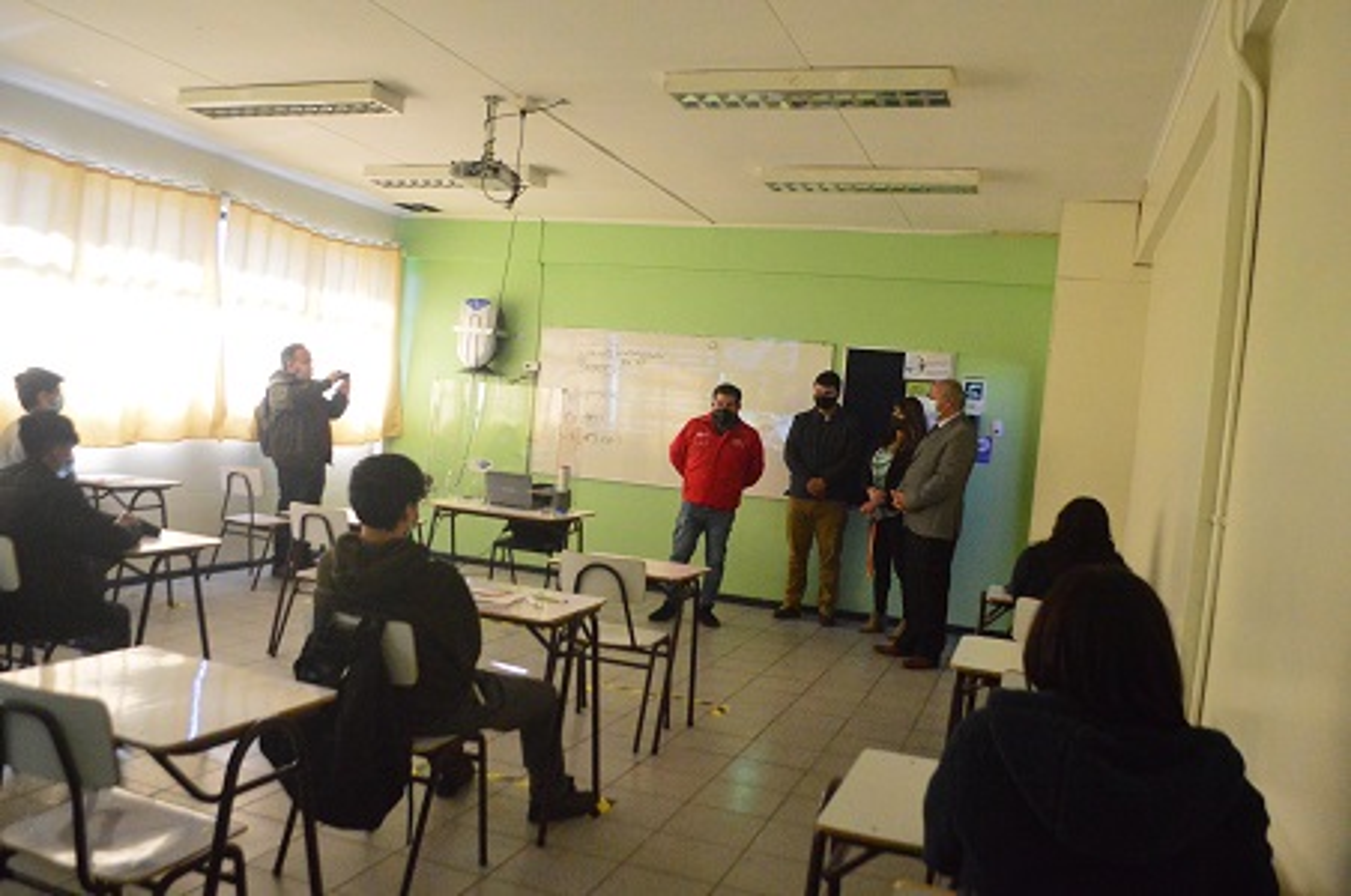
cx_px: 676
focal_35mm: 27
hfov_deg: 67.5
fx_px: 1012
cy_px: 448
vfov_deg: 47.8
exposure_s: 1/2000
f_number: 3.5
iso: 6400
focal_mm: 18
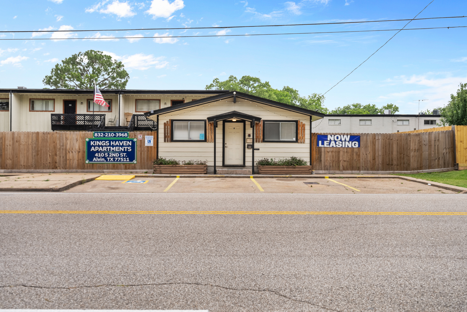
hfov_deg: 55.8
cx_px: 234
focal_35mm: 34
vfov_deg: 38.9
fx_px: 441
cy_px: 156
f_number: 9
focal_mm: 34
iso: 640
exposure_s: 1/500
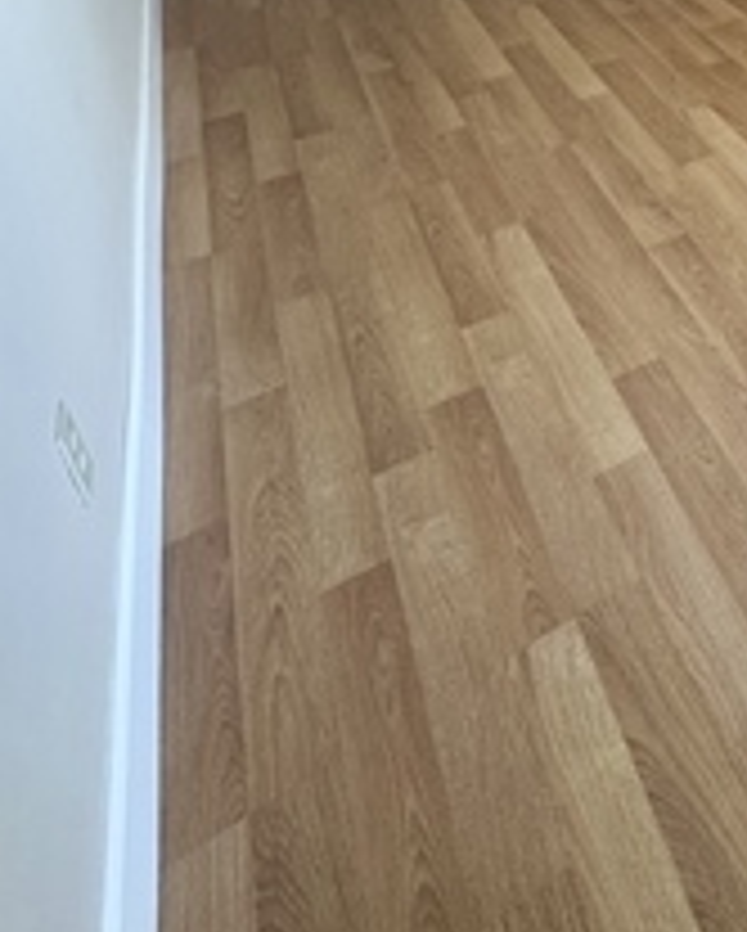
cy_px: 5
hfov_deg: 36.9
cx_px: 839
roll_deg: -1.7
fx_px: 911
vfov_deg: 45.8
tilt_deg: -23.8
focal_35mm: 33
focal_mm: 2.22
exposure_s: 1/120
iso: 250
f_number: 2.2
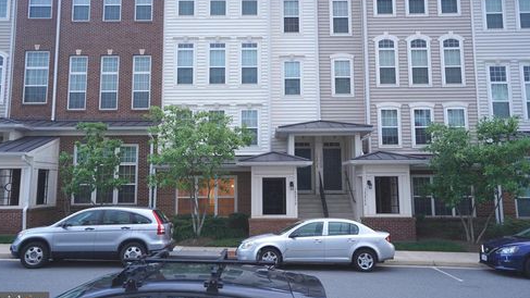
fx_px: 408
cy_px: 130
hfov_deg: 66.1
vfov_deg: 40.1
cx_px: 262
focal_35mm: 29
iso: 800
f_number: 4
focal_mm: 27
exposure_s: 1/160
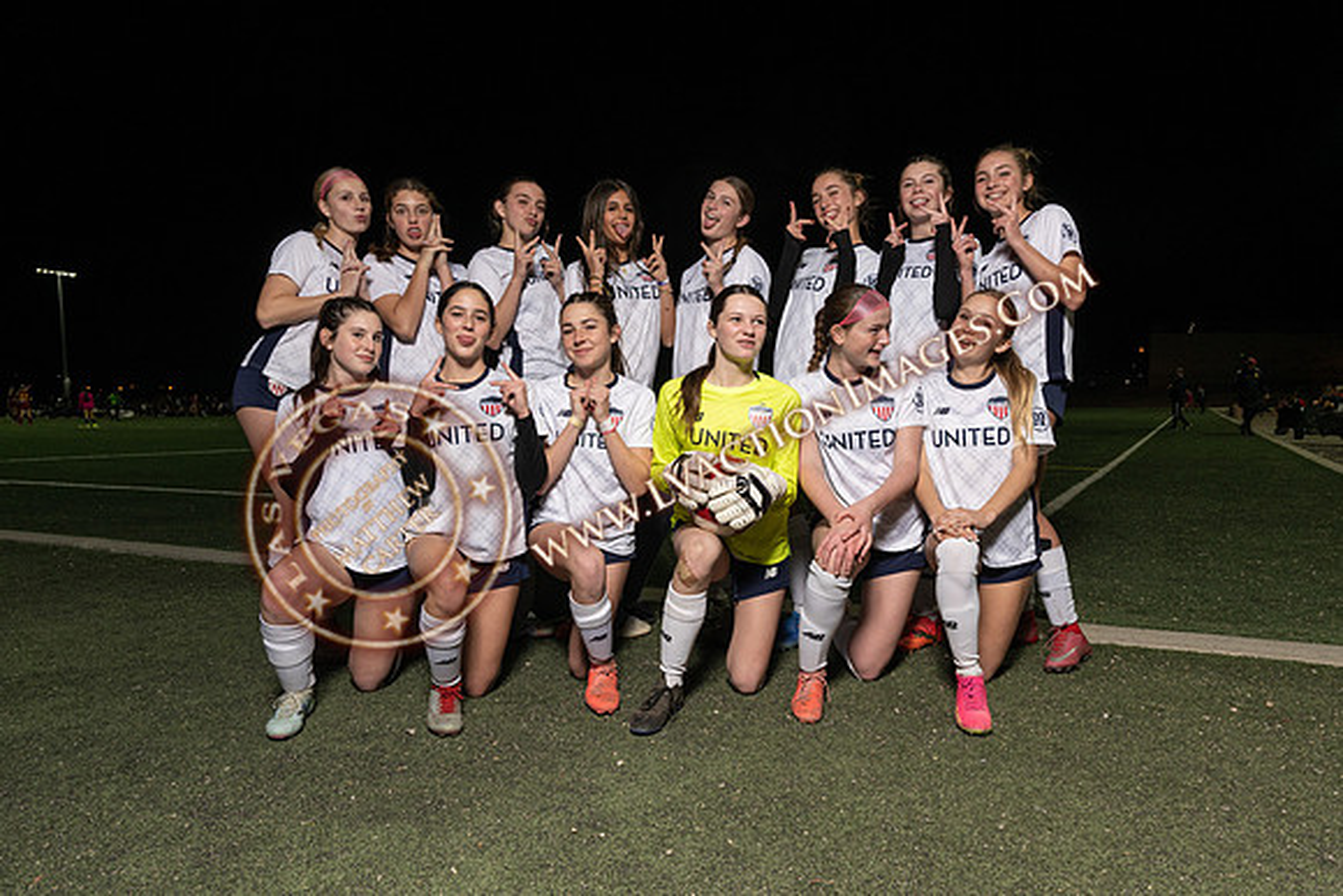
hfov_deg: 69.6
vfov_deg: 49.8
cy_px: 457
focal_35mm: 26
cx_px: 701
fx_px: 966
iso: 320
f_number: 8
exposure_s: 1/80
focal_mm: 24
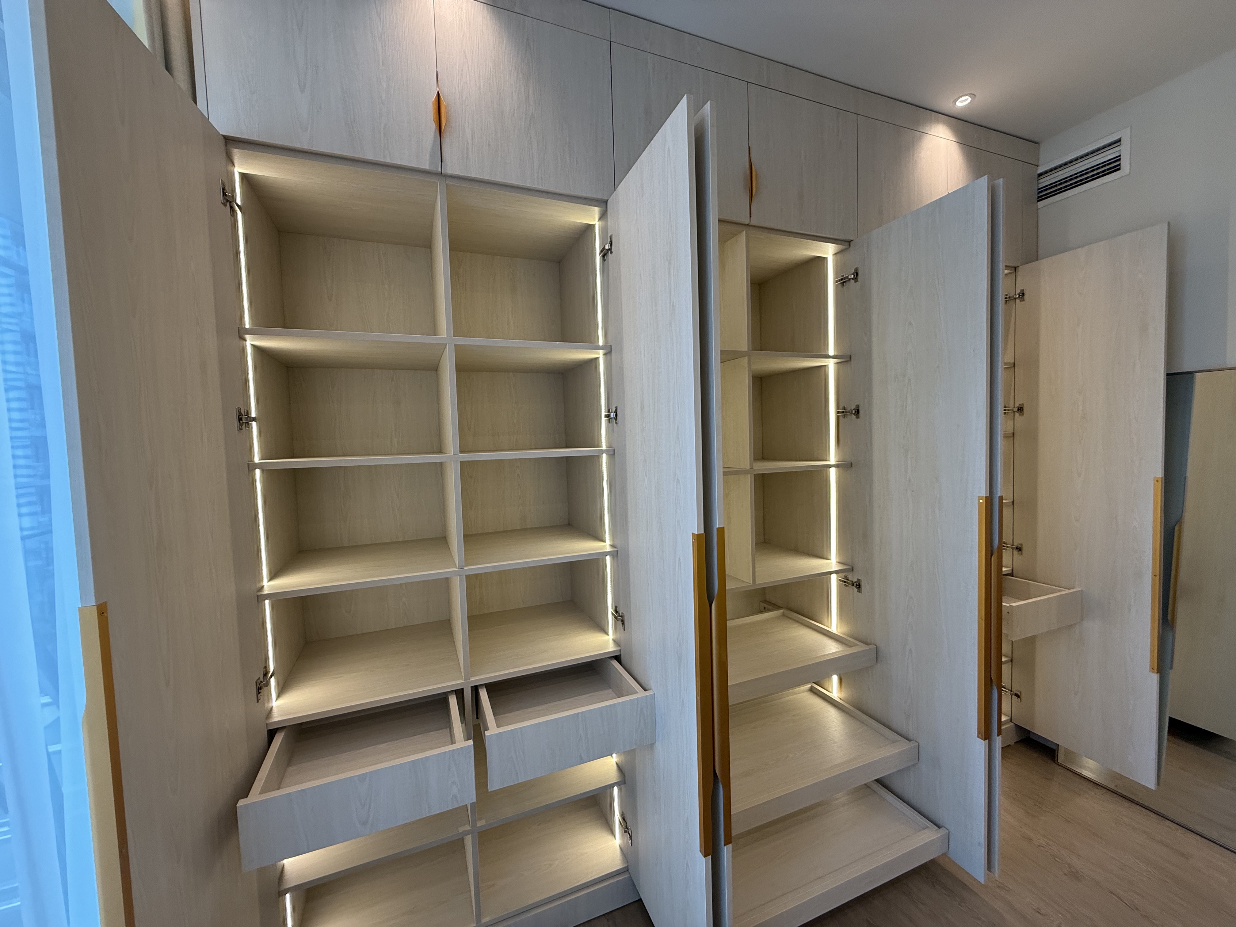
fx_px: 500
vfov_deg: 85.7
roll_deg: +1.3
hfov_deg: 102.1
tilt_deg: -2.2
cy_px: 464
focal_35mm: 14
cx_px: 618
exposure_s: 1/100
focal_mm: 2.22
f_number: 2.2
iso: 160
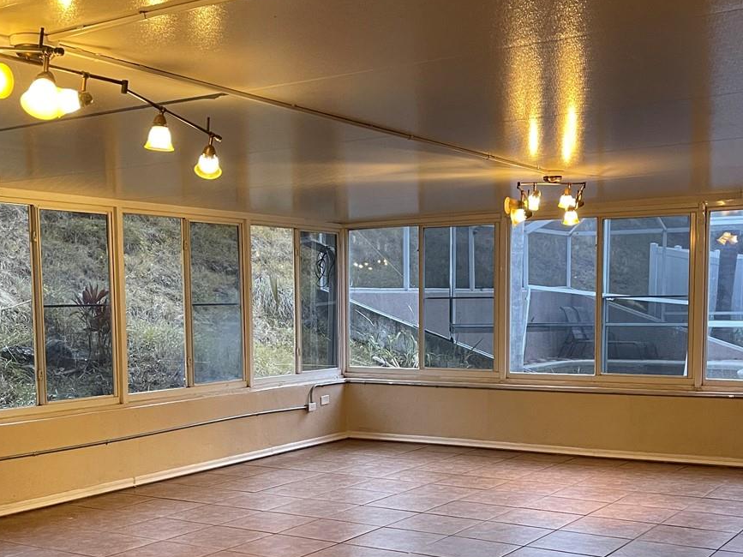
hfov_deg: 39.7
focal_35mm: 48
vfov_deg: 29.9
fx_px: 1030
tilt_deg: -5.4
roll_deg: +0.1
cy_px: 395
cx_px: 359
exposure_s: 1/60
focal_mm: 5.1
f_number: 1.6
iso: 320
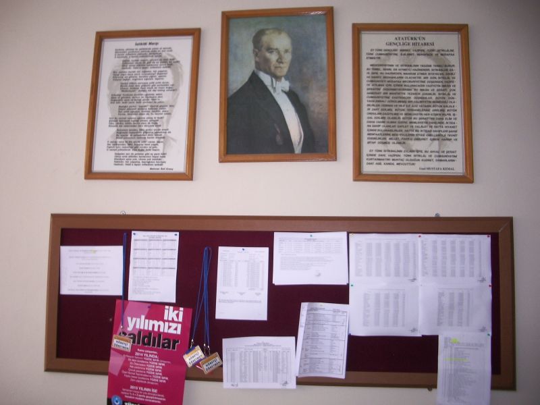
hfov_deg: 52.6
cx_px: 270
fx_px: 546
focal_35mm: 35
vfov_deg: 40.7
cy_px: 202
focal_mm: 5.8
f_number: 2.6
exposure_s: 1/40
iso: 100
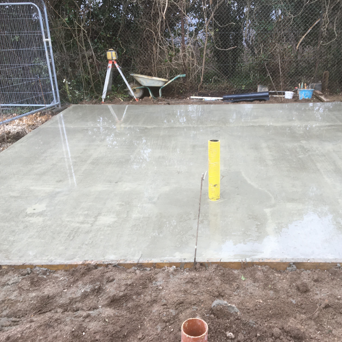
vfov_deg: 47.2
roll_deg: -0.1
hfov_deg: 46.7
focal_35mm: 35
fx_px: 391
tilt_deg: -22.0
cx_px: 217
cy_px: 172
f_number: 2.2
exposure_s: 1/100
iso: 32
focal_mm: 4.15
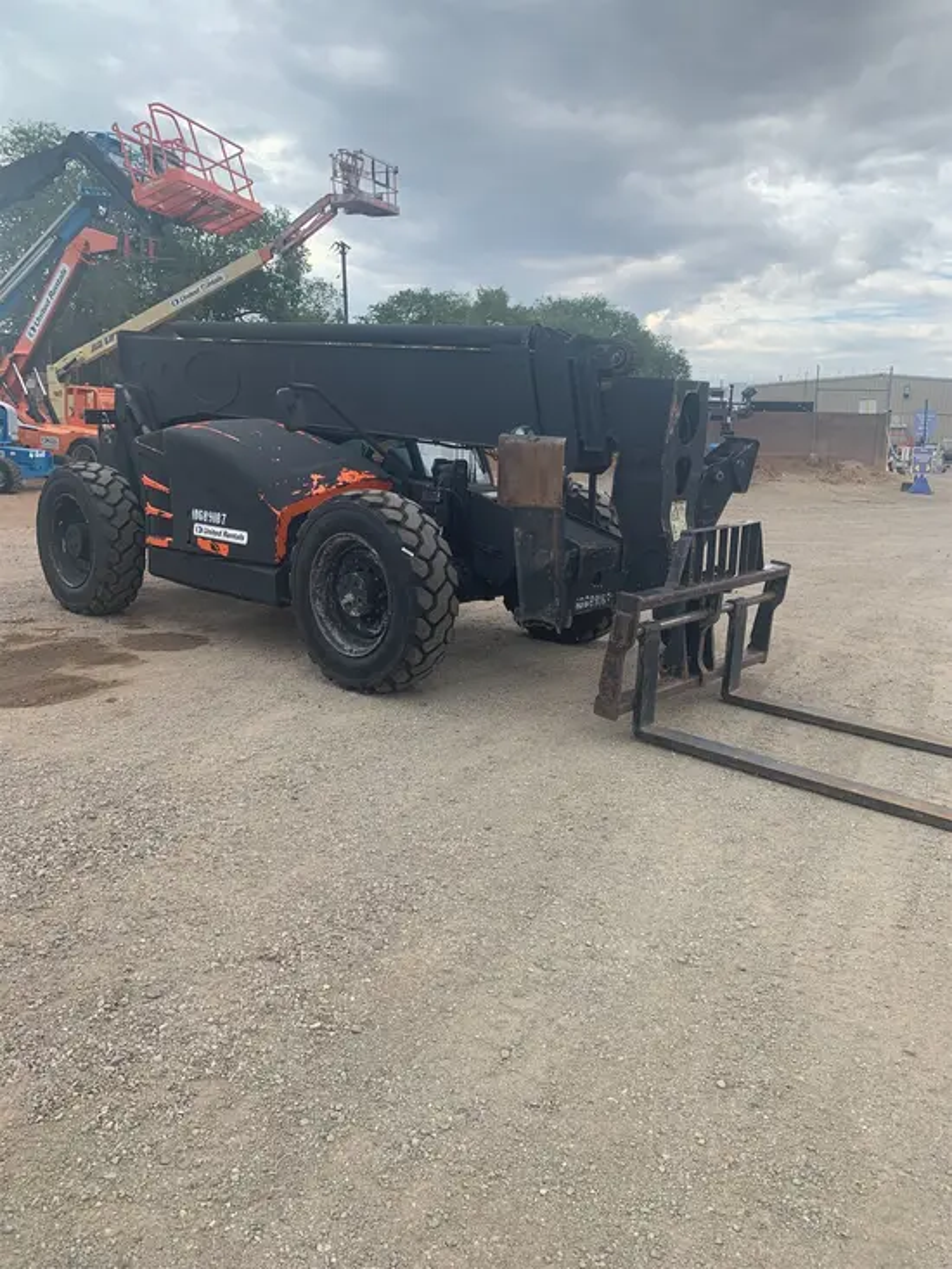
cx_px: 476
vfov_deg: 67.3
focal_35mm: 26
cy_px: 634
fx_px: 953
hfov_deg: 53.1
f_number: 1.8
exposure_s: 1/683
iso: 25
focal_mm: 4.25
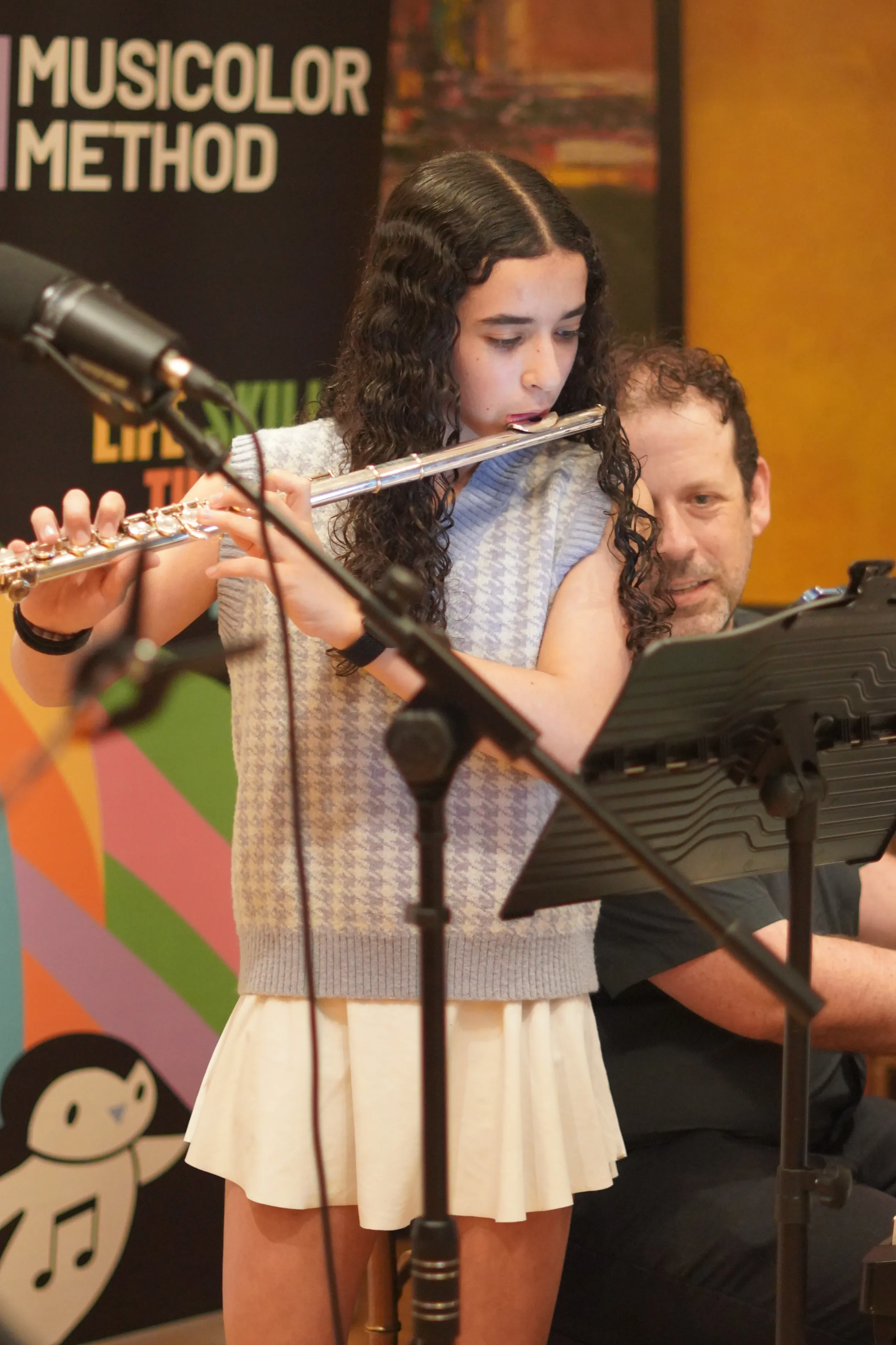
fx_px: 3547
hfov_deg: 14.4
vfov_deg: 21.5
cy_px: 622
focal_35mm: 95
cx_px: 457
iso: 2500
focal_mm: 50
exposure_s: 1/160
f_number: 1.8
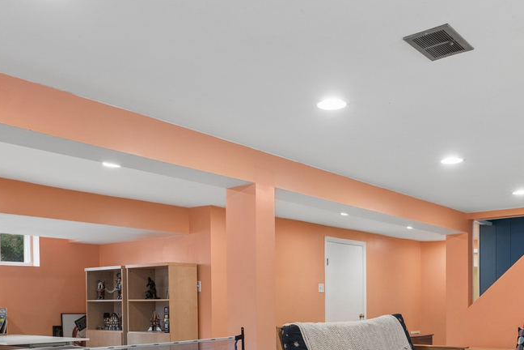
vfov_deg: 31.7
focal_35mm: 40
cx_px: 274
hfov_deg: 48.4
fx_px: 582
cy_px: 322
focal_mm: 16
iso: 400
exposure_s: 1/20
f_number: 8
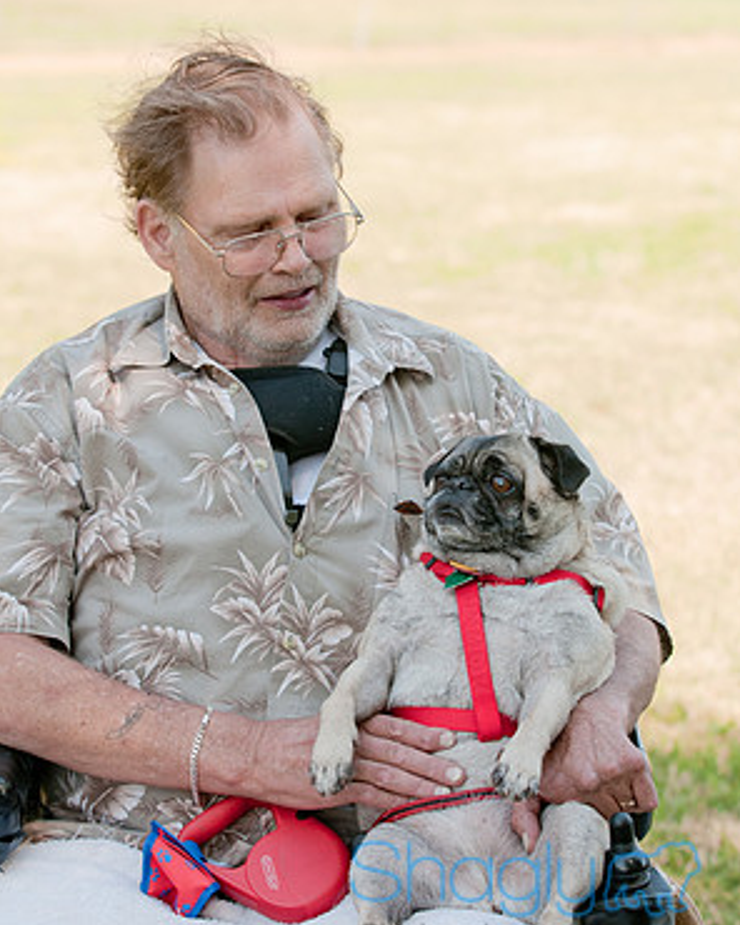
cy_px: 435
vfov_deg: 14.1
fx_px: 3751
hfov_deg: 11.3
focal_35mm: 137
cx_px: 371
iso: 200
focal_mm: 80
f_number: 5
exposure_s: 1/320
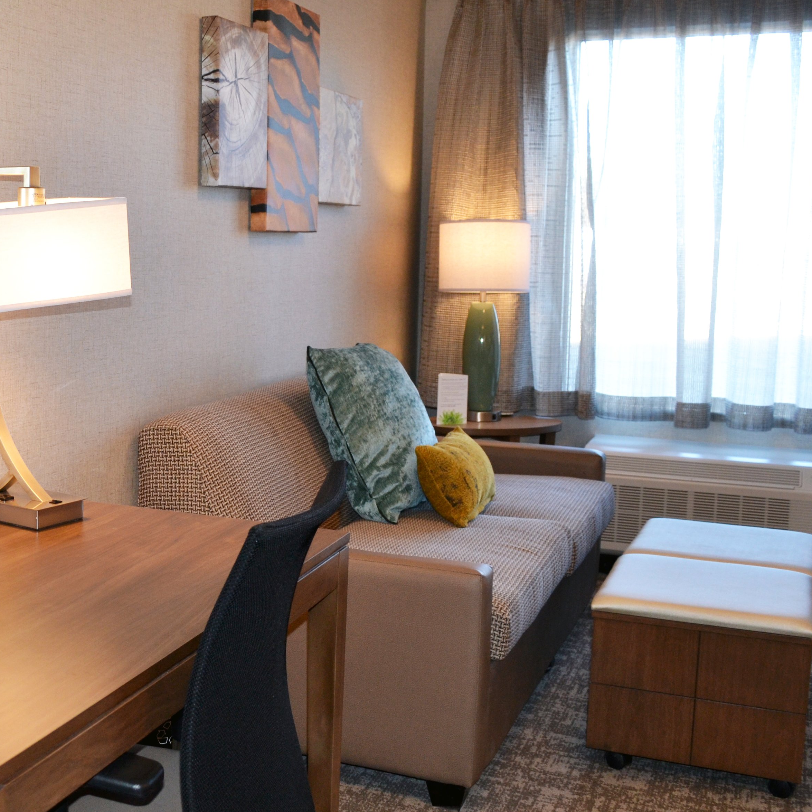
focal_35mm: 45
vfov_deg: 37.5
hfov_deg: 36.1
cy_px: 358
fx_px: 1194
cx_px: 140
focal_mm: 18
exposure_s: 1/80
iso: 400
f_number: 4
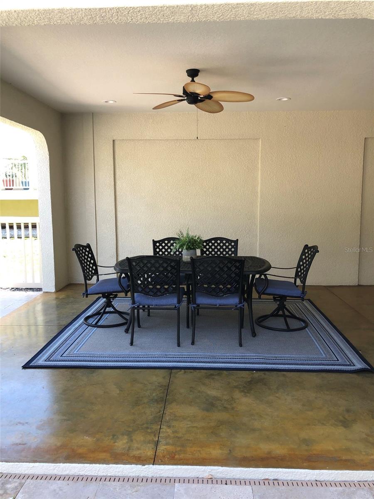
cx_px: 187
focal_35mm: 28
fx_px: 403
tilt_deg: -5.8
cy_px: 250
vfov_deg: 63.4
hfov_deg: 49.7
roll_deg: -0.4
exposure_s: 1/120
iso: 25
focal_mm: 3.99
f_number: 1.8
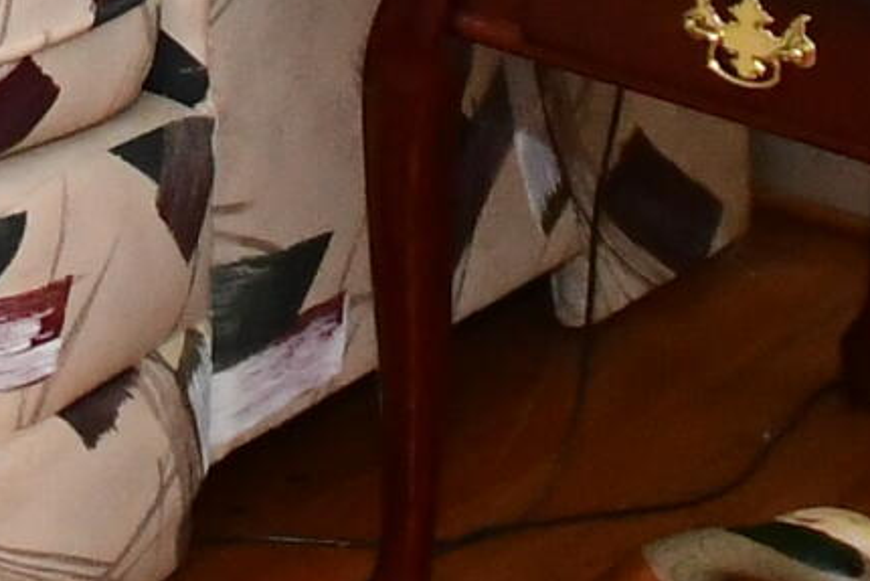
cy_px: -1296
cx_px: -775
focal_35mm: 251
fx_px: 6068
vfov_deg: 5.1
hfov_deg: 7.9
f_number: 4.5
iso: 2000
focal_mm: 18
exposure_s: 1/640
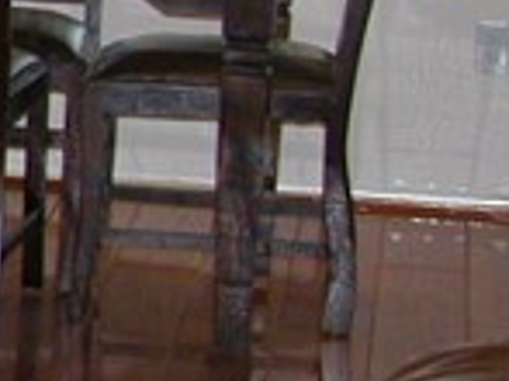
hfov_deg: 7.0
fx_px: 3585
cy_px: -45
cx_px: -1191
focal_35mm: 244
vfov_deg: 6.1
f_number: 2.8
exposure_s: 1/60
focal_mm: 8.9
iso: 200
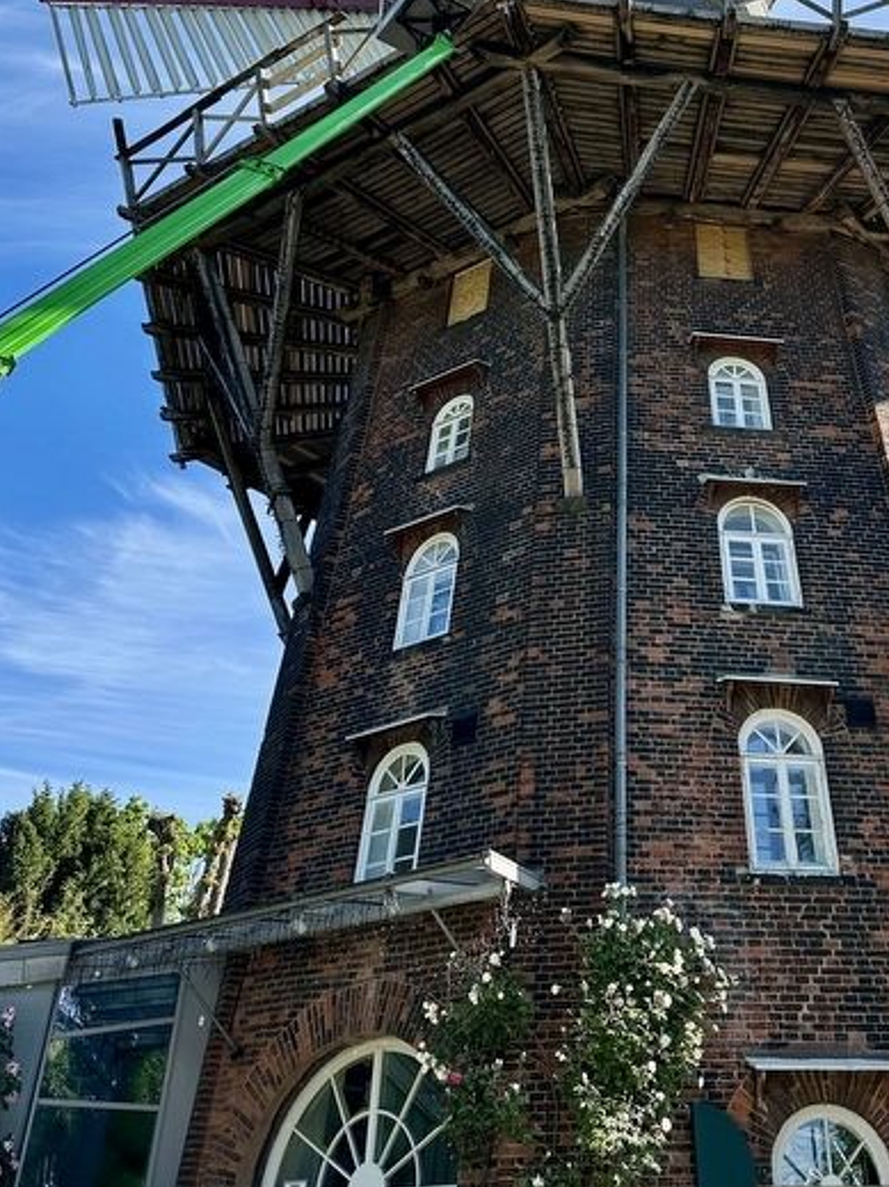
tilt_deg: +37.7
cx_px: 608
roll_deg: -1.2
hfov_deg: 38.1
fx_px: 1267
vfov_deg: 48.4
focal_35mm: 37
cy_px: 306
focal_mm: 6.86
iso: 80
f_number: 1.78
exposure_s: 1/2155
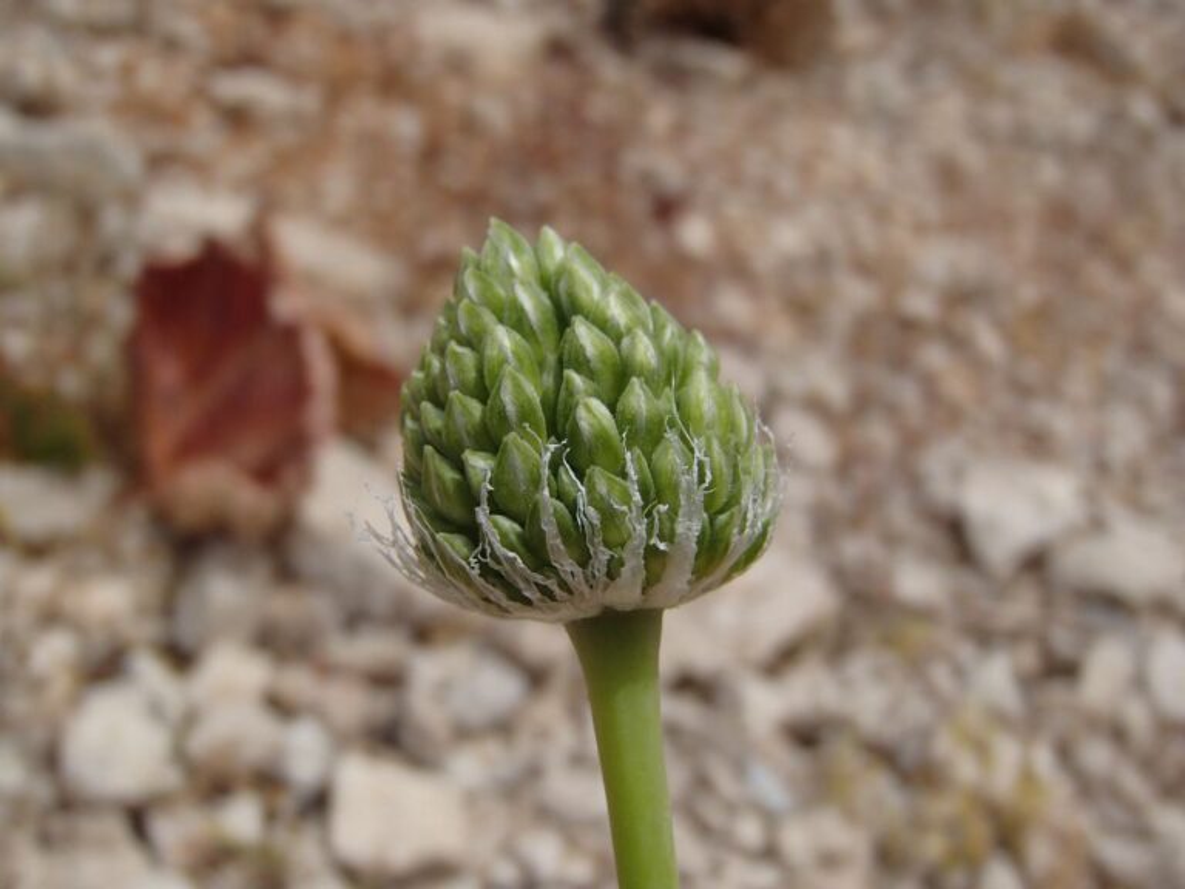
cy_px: 444
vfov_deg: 38.7
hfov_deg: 50.1
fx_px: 1267
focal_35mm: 37
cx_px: 592
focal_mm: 6.64
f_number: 4.7
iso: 100
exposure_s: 1/1250
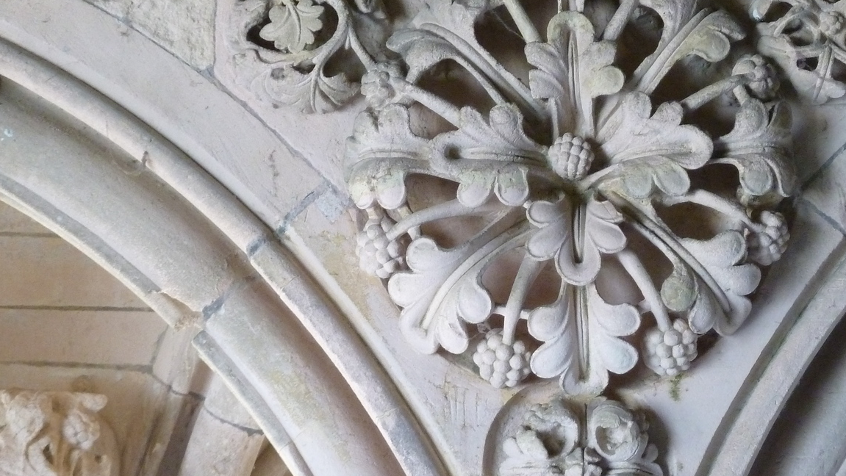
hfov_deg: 19.6
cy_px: 185
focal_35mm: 109
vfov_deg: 11.1
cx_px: 572
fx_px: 2446
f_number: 4.1
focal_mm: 11.9
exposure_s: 1/30
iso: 400
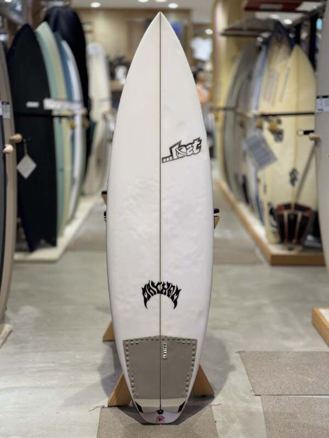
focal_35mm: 48
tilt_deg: -10.8
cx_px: 164
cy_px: 219
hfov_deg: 30.3
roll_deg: -0.5
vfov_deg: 39.7
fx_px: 608
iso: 64
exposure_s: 1/100
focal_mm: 6.76
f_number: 1.78
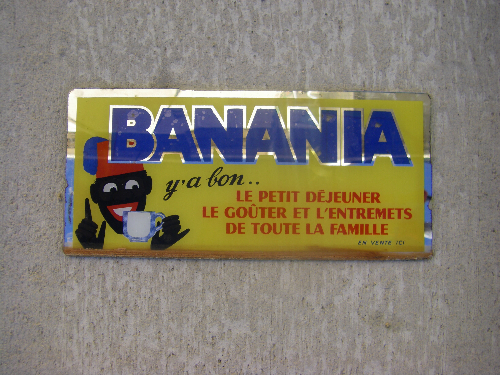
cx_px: 250
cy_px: 188
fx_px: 549
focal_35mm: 38
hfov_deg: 49.0
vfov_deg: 37.7
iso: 64
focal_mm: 6.3
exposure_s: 1/100
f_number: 7
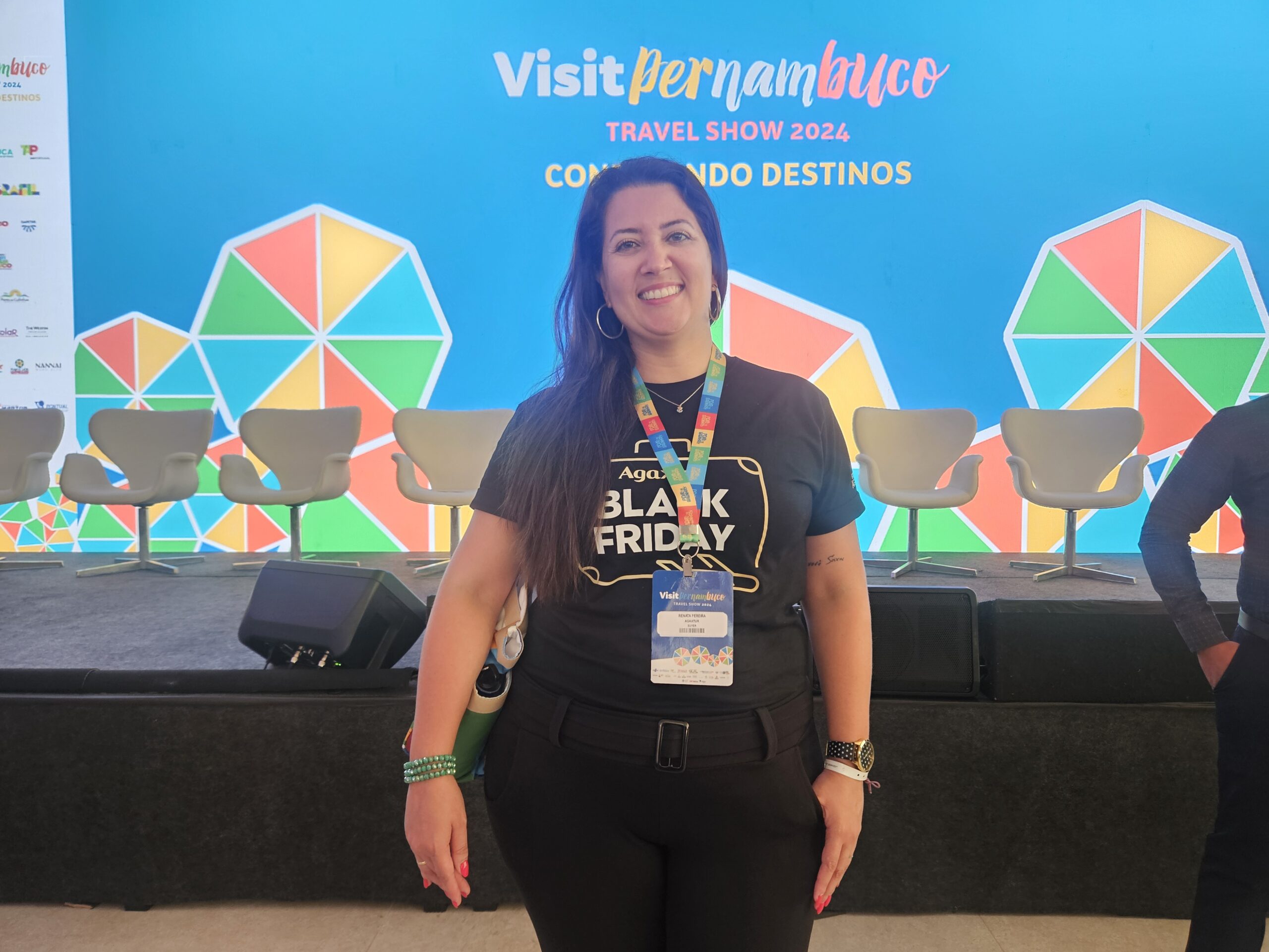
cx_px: 634
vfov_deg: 58.9
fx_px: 843
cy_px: 476
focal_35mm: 23
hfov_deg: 73.9
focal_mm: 5.4
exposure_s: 1/27
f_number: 1.8
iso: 250
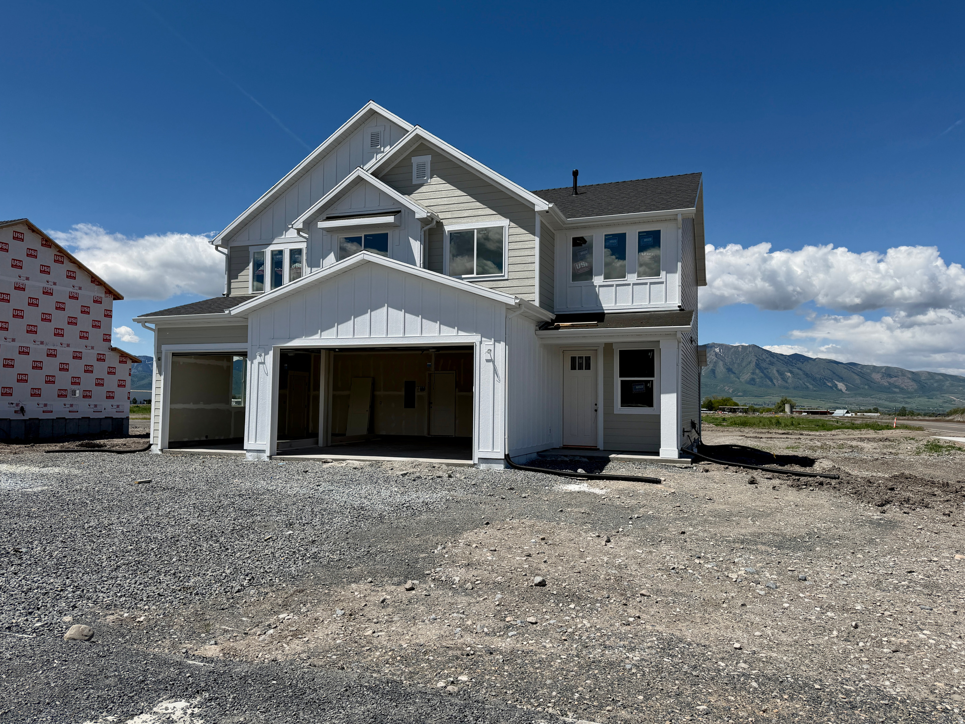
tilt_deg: +3.1
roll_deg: -1.1
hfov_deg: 71.6
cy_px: 362
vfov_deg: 56.8
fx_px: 669
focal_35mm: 24
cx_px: 482
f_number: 1.78
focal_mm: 6.76
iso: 80
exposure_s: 1/8130
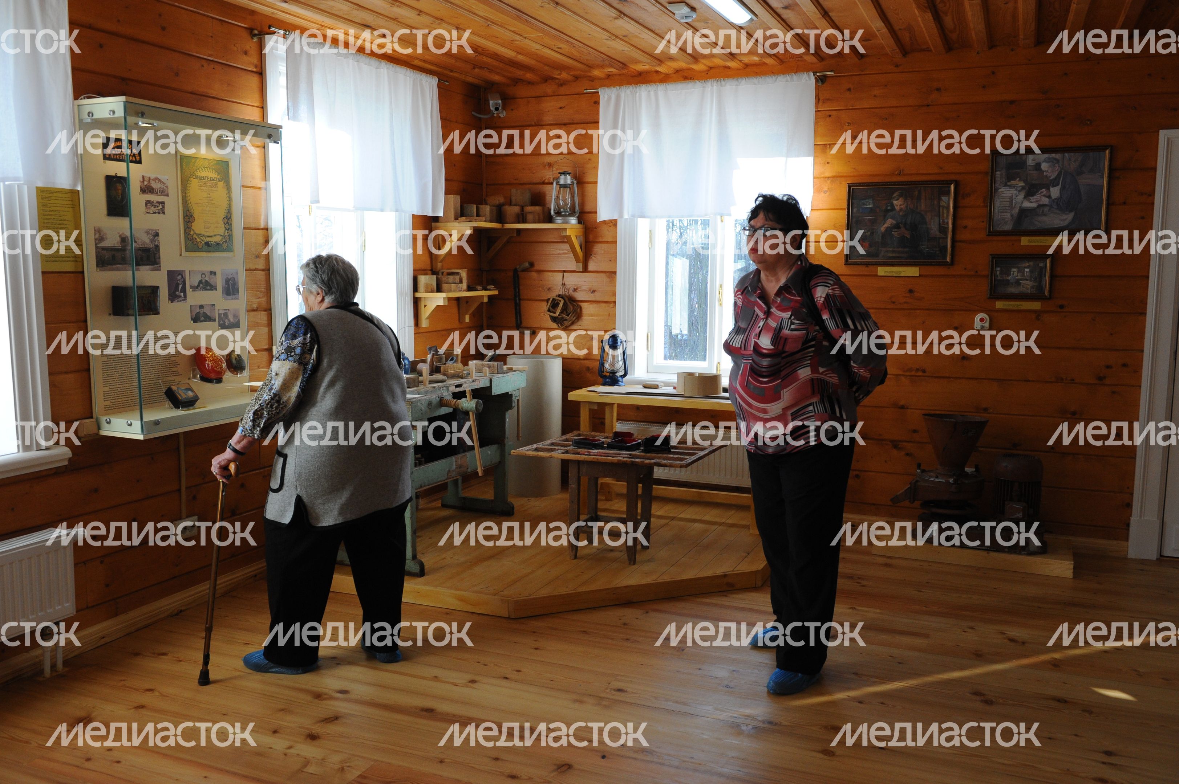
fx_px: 1015
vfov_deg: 42.3
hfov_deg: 60.3
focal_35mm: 31
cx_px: 590
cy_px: 392
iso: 1600
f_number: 5.6
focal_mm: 31
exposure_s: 1/400
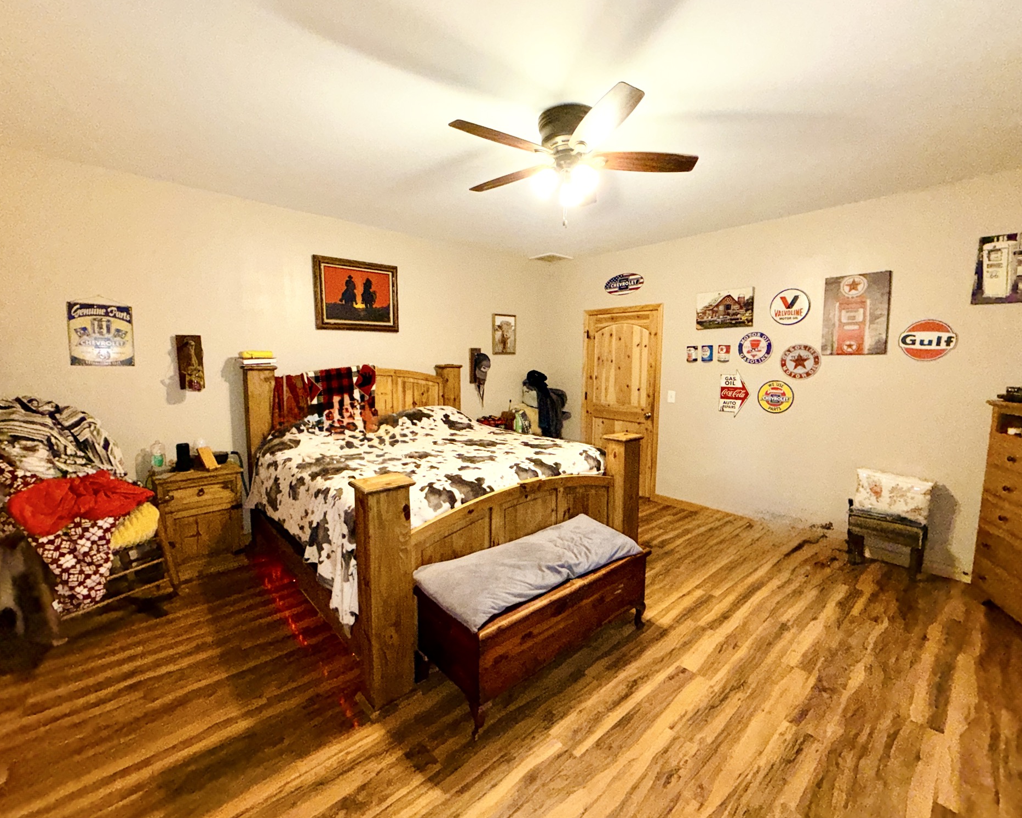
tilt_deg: -6.1
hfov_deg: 96.8
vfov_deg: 84.0
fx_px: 454
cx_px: 518
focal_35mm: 15
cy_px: 405
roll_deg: +0.1
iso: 200
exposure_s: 1/60
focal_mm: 2.22
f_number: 2.2
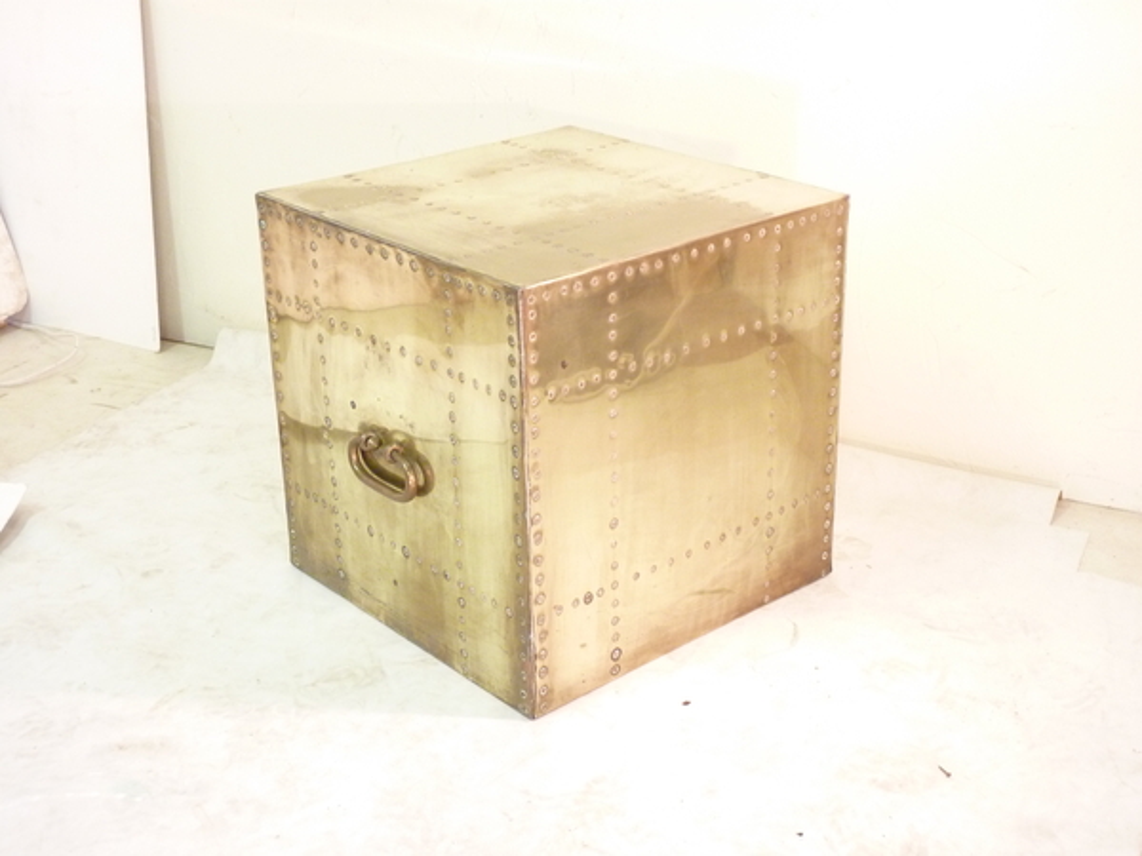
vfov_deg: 30.3
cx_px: 571
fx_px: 1584
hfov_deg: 39.7
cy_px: 428
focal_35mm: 48
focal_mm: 7.9
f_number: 3.8
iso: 400
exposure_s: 1/8
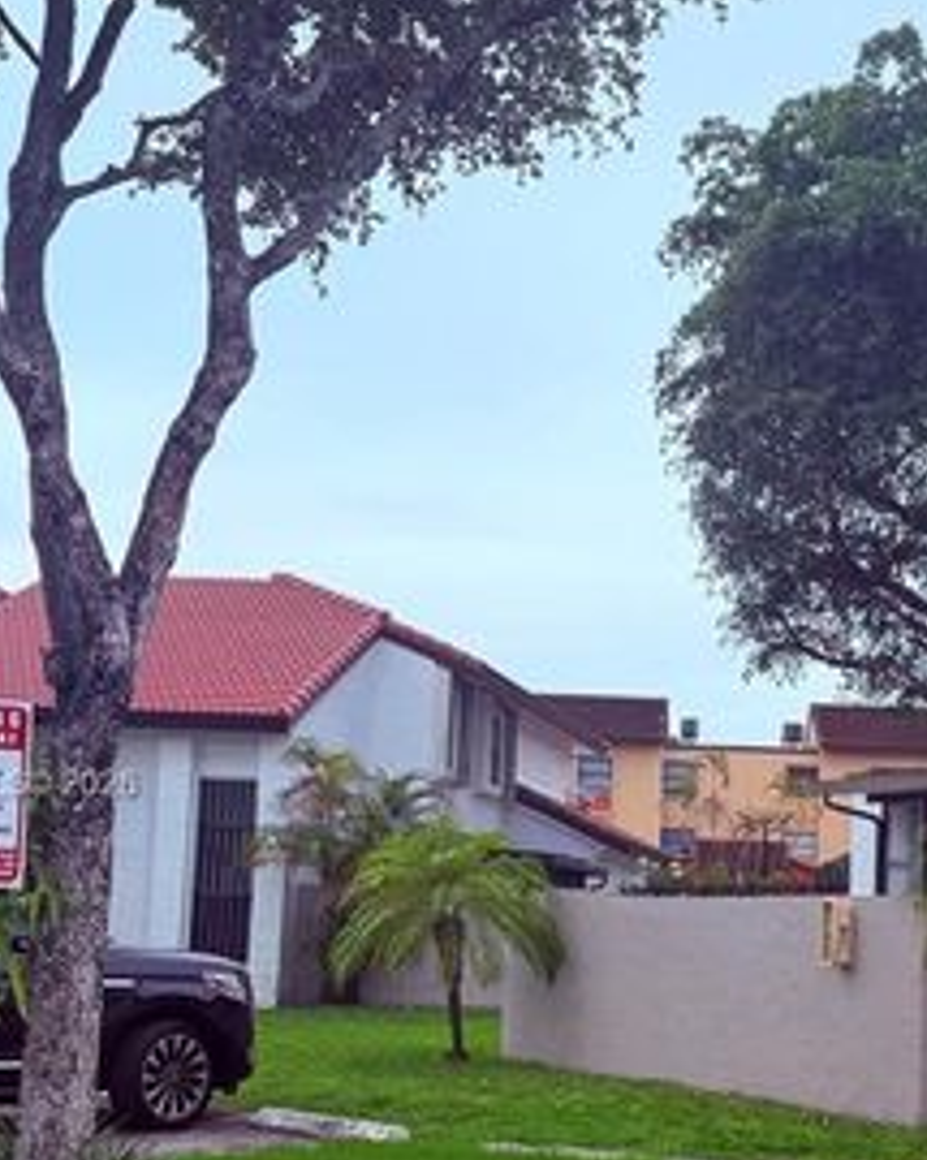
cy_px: 787
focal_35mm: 58
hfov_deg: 25.7
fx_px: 1990
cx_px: 772
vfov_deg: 32.2
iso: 80
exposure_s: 1/1385
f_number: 1.78
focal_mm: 6.76
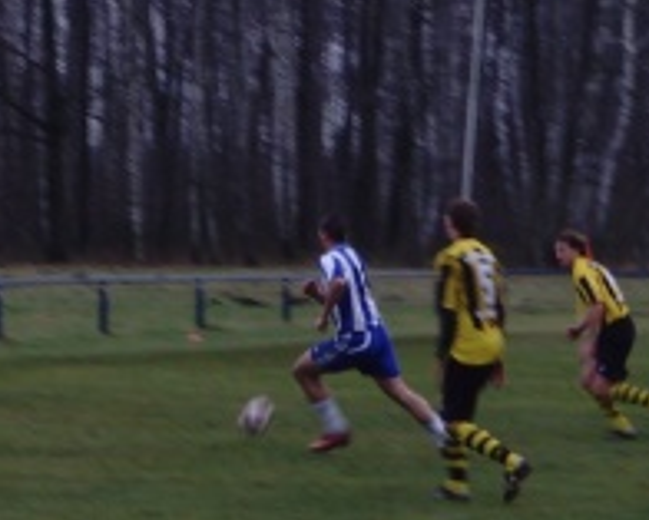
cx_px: 70
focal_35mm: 237
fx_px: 4555
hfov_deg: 8.1
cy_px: 194
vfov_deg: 6.5
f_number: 4.4
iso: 100
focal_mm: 16
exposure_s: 1/60
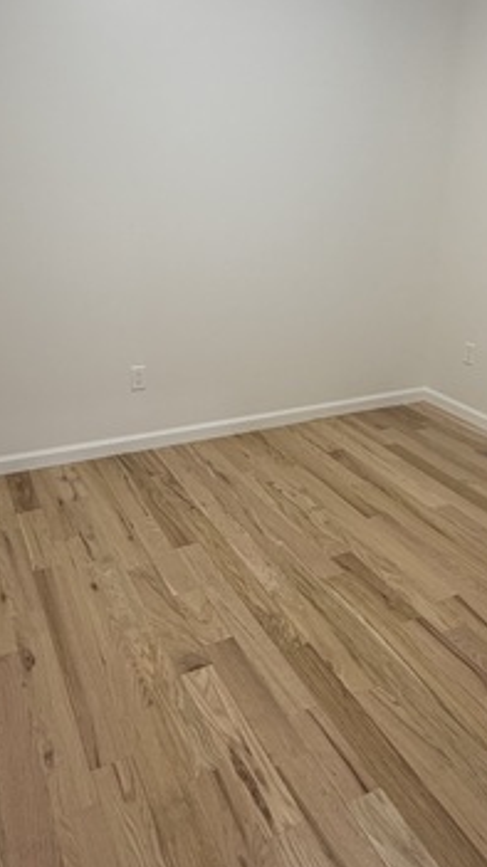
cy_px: 374
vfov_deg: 65.8
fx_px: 667
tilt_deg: -16.0
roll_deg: -2.0
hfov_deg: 40.1
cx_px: 269
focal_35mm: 29
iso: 160
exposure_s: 1/60
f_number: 2.2
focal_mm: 2.22
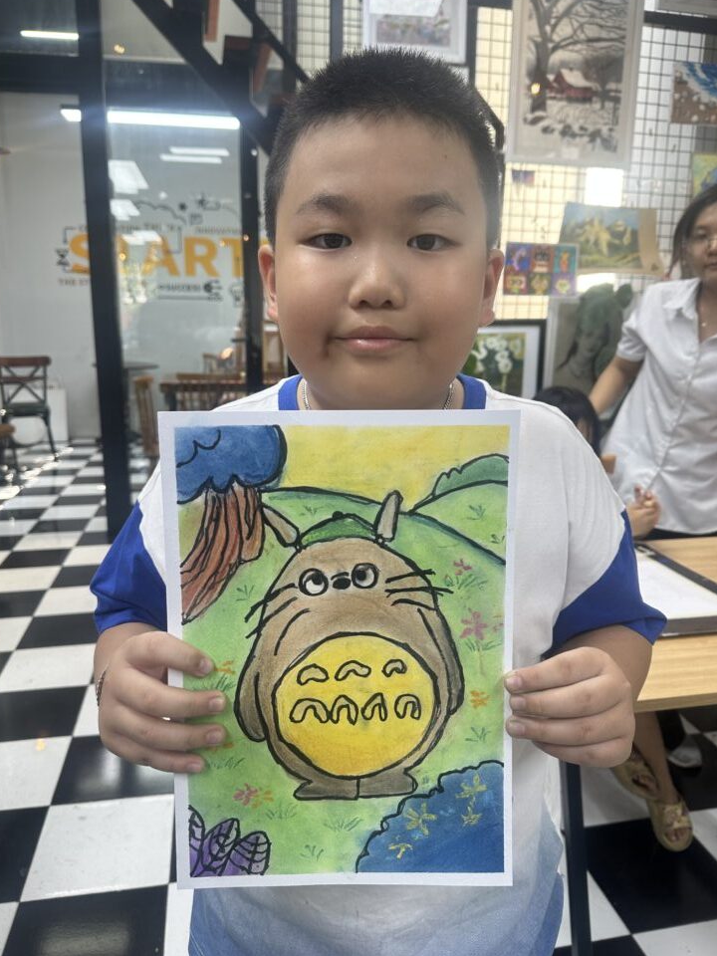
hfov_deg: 54.9
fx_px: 690
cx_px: 351
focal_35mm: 25
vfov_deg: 69.4
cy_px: 468
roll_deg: -2.1
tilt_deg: -11.5
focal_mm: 6.86
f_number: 1.78
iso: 80
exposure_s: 1/100
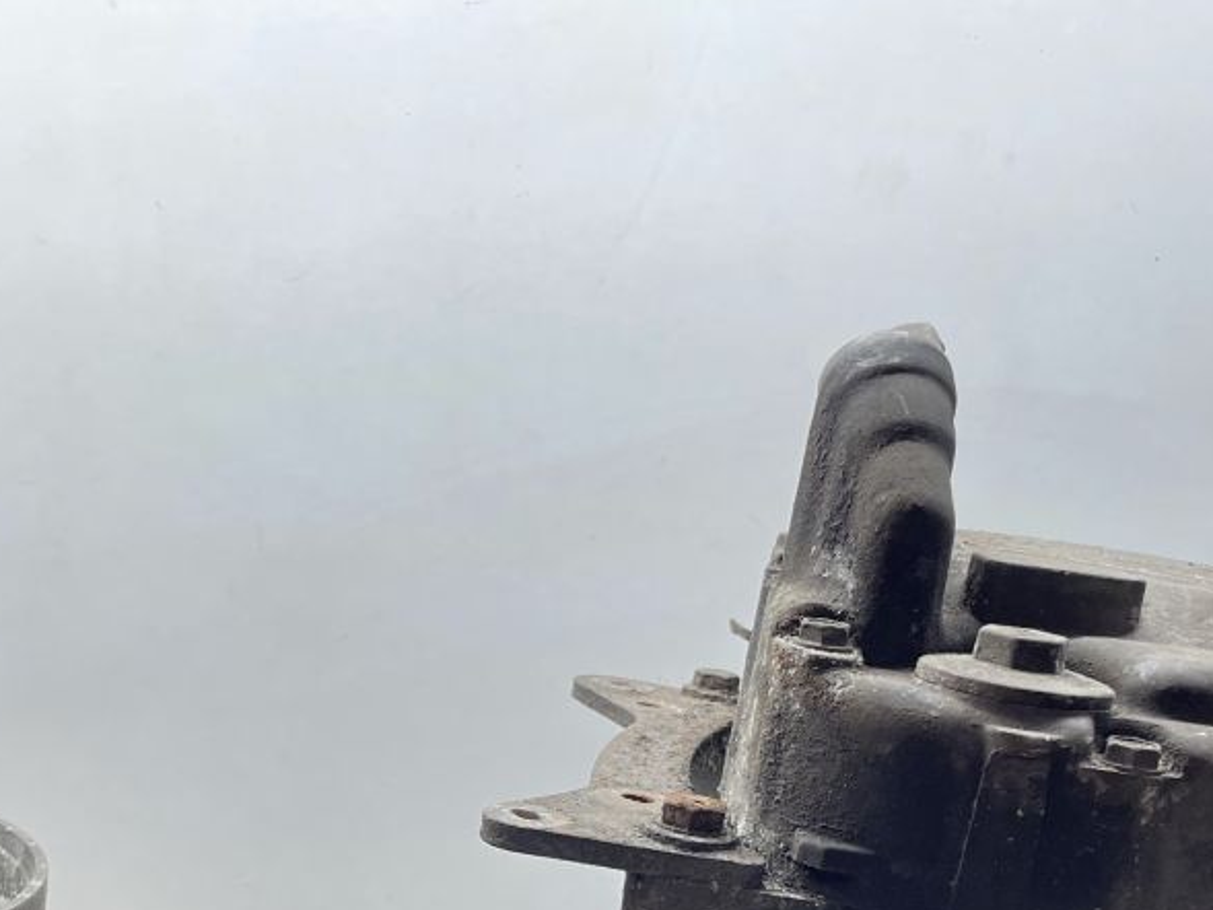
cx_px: 447
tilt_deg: -14.6
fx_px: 1858
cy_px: 844
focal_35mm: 53
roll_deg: +4.5
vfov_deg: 26.5
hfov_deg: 35.9
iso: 100
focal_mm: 4.2
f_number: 1.6
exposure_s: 1/100
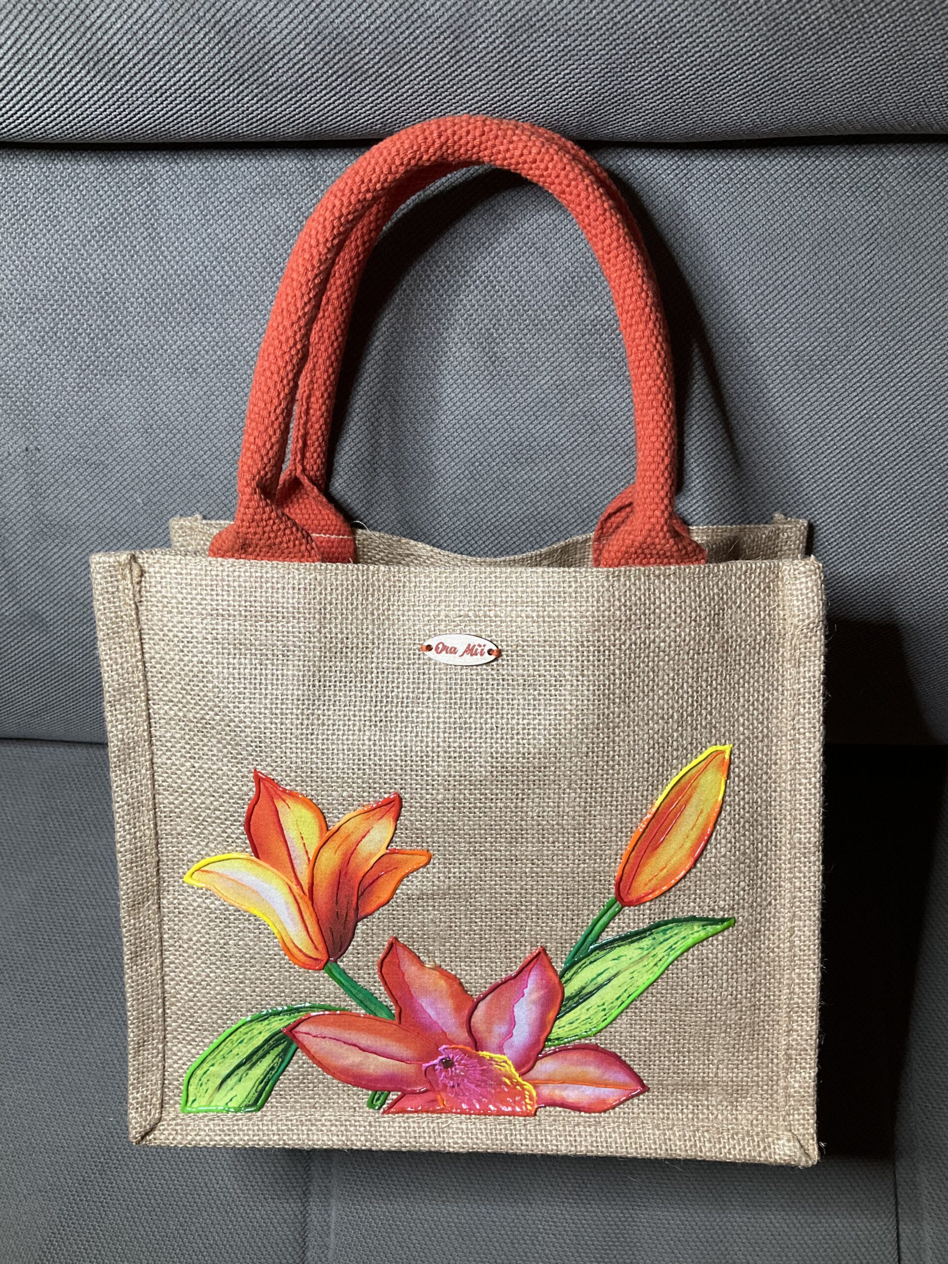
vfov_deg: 61.7
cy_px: 632
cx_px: 474
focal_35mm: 29
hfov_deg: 48.2
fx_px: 1059
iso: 100
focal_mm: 3
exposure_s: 1/50
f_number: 1.8
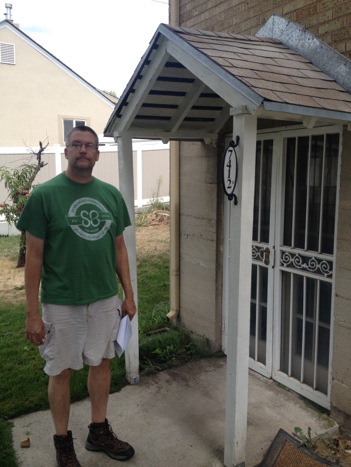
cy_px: 234
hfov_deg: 40.7
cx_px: 176
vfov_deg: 52.6
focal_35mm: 35
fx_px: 473
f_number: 2.4
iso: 50
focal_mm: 4.28
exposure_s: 1/767
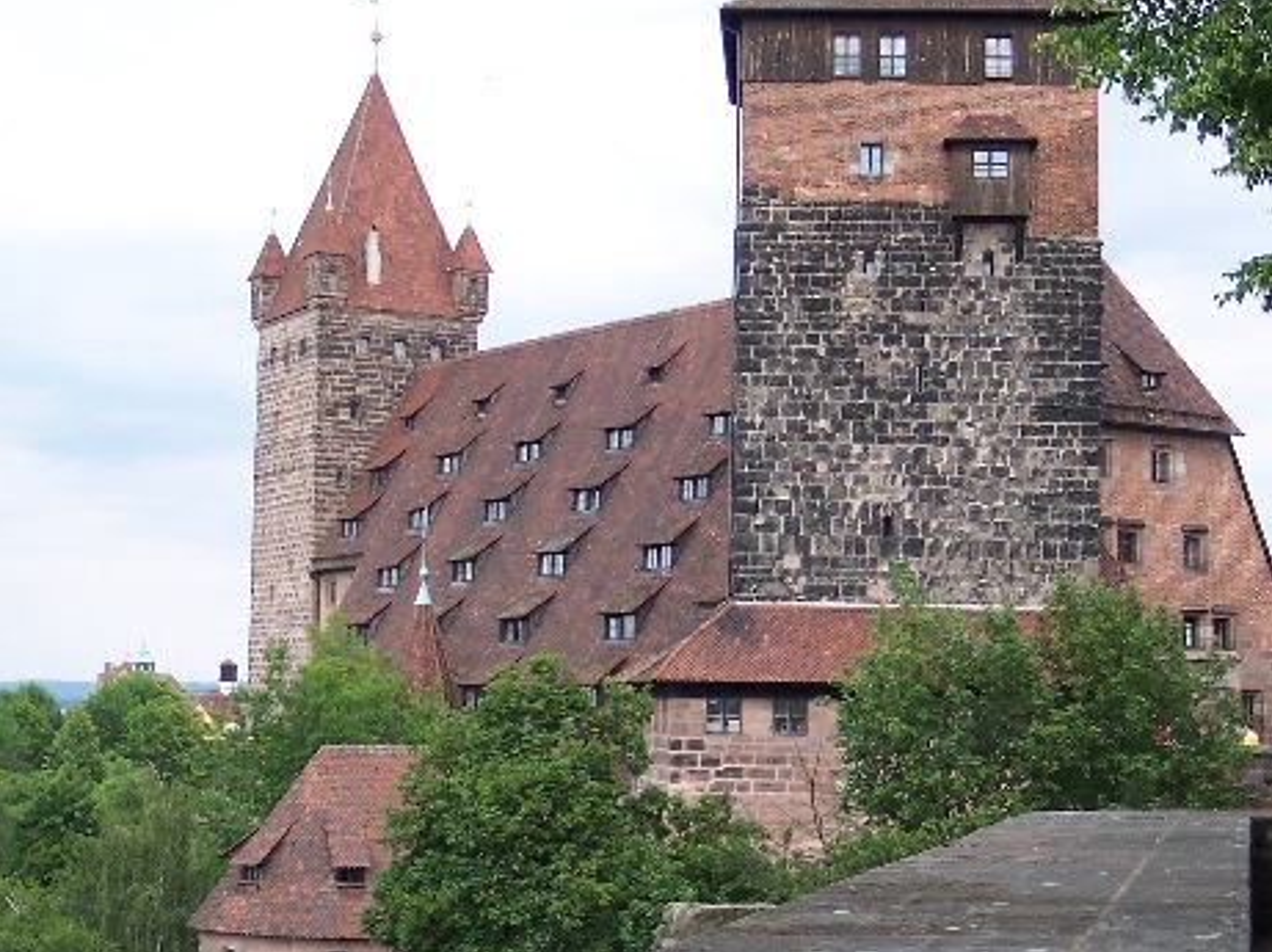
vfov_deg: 22.2
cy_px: 505
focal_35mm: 66
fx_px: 2423
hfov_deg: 29.4
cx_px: 657
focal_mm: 8
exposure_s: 1/500
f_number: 2.8
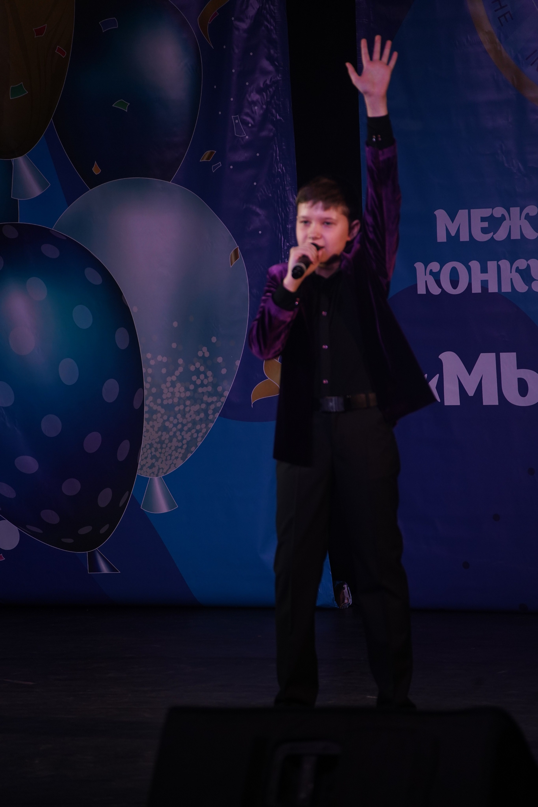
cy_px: 404
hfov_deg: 6.4
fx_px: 4774
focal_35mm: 213
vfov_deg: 9.7
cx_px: 269
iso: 1600
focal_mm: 213
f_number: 5.6
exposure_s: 1/250
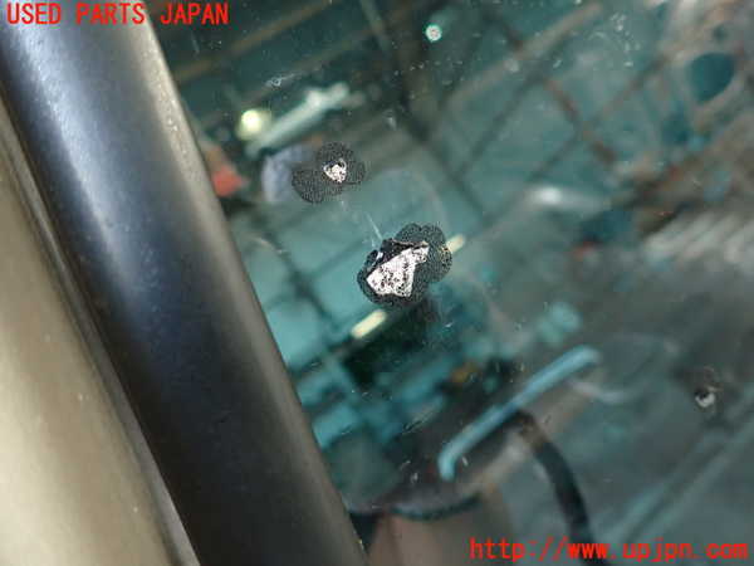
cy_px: 283
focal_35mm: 25
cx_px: 377
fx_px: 545
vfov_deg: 54.9
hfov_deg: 69.4
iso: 250
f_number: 2
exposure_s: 1/30
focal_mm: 4.5
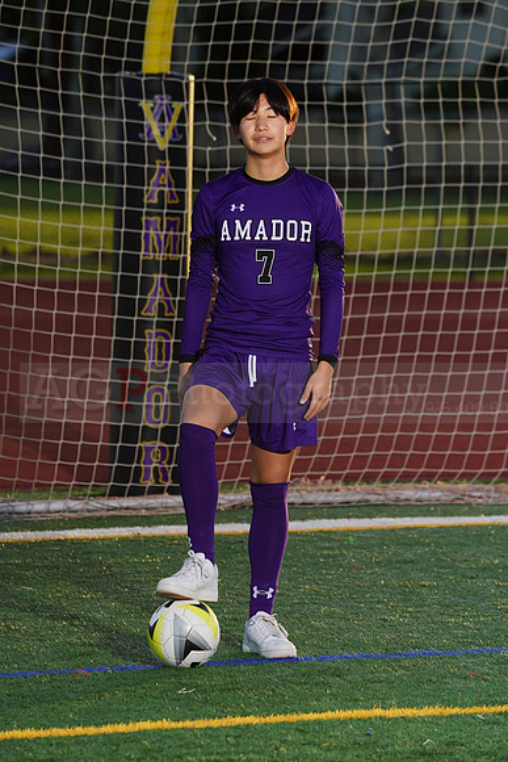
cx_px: 254
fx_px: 5415
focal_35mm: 256
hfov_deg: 5.4
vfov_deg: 8.0
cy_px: 381
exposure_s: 1/200
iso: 100
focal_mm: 256
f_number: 7.1
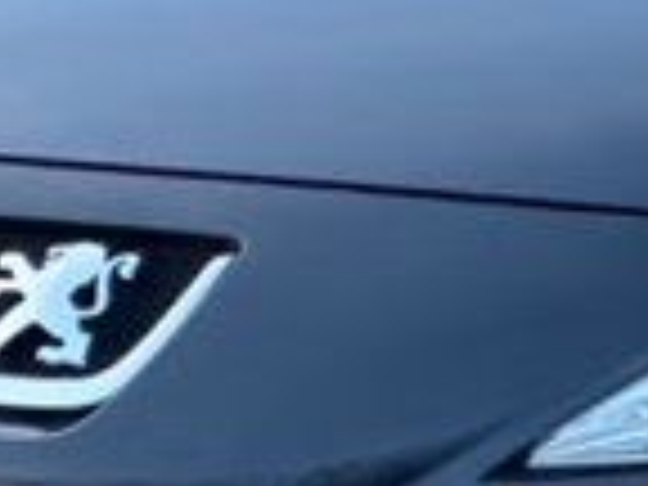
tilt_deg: -7.6
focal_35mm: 429
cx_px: 981
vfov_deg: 3.5
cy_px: 400
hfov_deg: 4.6
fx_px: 8031
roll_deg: -0.9
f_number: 2.8
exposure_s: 1/40
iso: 250
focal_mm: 9
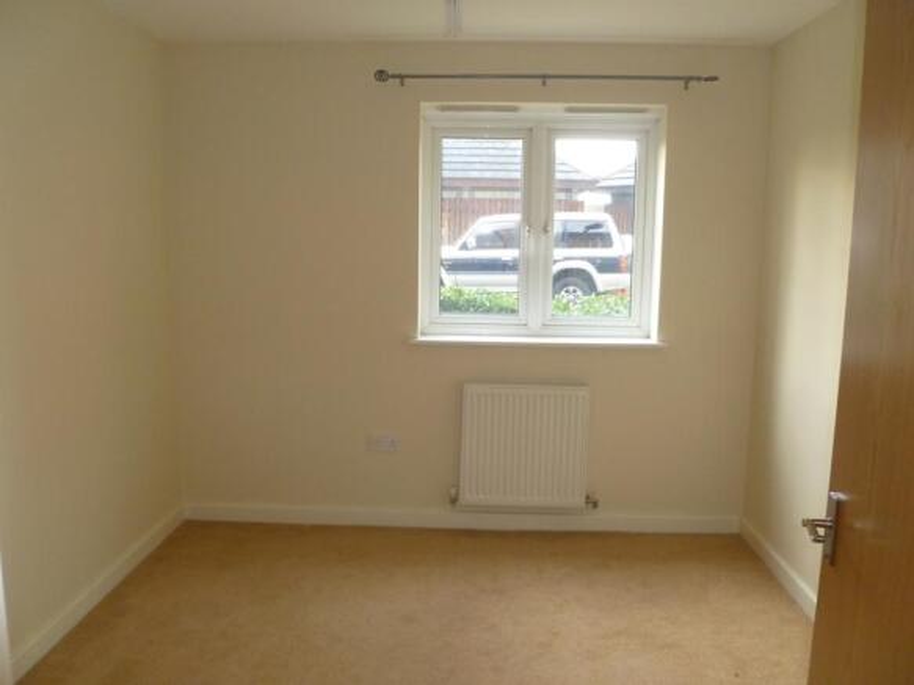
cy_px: 342
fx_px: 739
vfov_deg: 49.7
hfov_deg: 63.5
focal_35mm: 28
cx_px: 457
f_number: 3.3
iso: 250
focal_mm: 5
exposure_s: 1/30
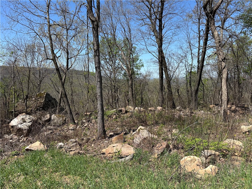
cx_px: 126
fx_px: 175
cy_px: 94
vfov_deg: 56.8
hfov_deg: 71.6
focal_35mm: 24
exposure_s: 1/3472
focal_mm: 6.86
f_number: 1.78
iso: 80
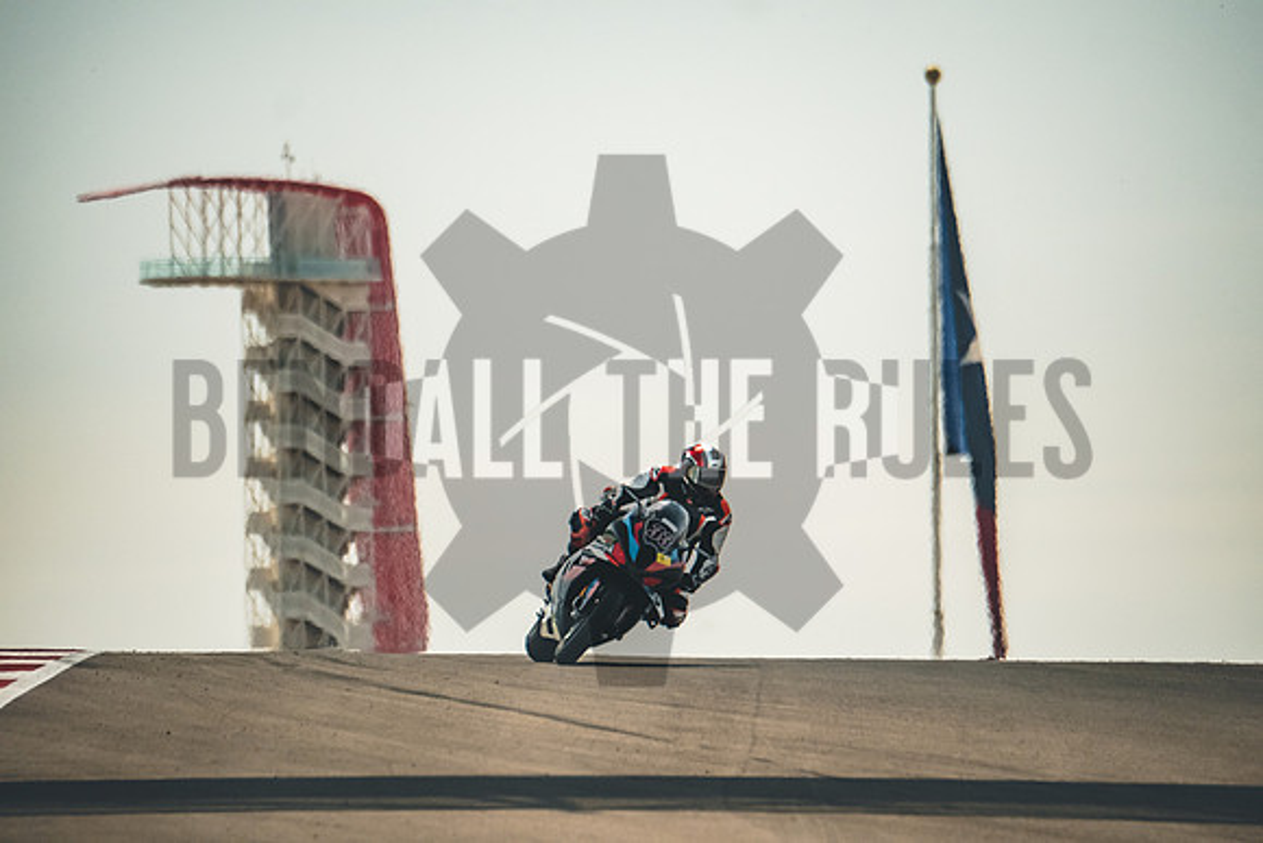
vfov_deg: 2.8
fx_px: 17019
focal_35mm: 485
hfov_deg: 4.3
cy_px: 422
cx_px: 632
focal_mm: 323.2
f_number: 5.4
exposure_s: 1/4000
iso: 1250
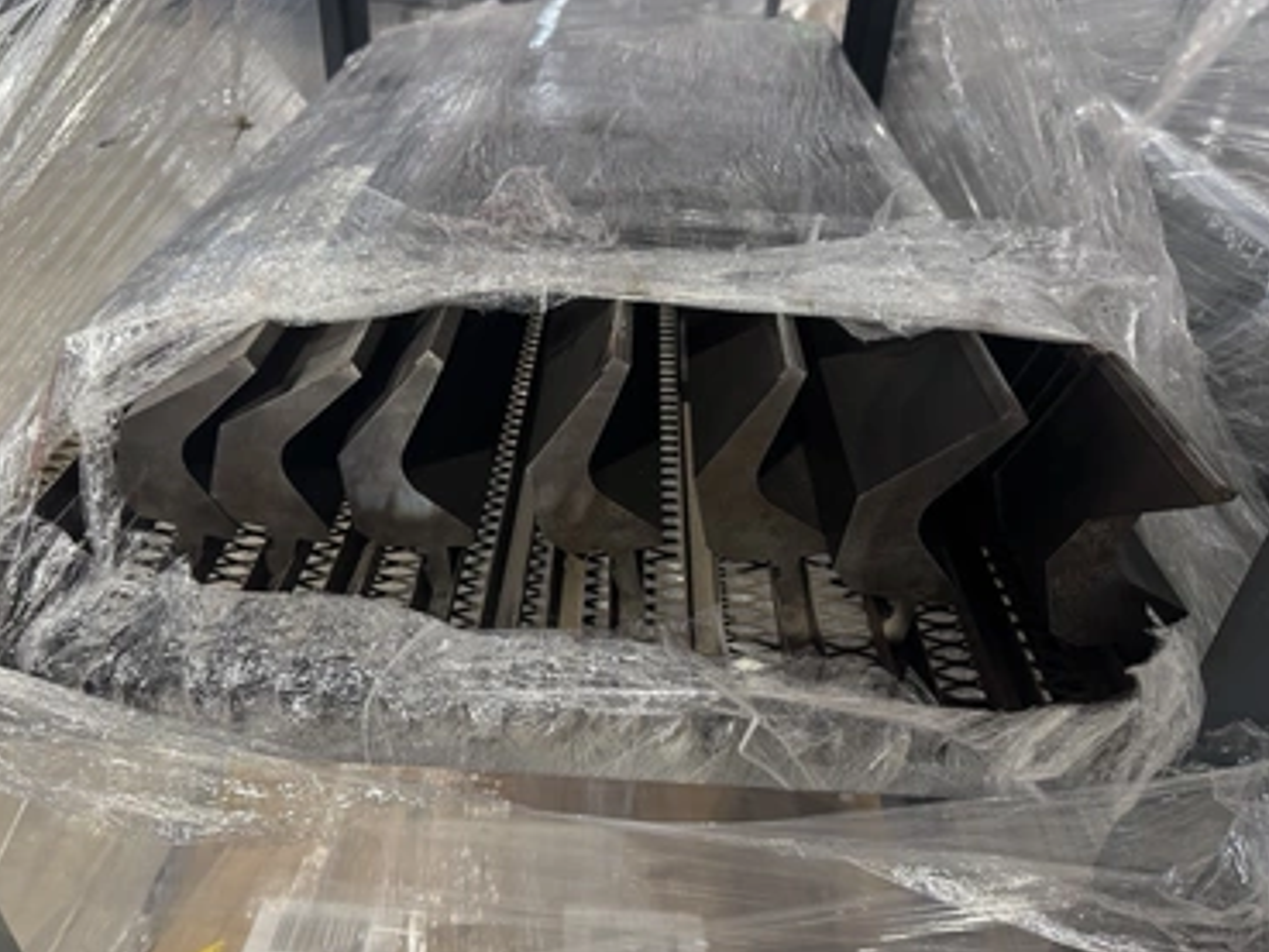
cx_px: 595
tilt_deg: -35.8
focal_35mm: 26
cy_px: 457
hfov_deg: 67.2
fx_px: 953
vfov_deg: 53.1
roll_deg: -3.0
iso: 320
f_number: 1.78
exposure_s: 1/60
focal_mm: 6.76
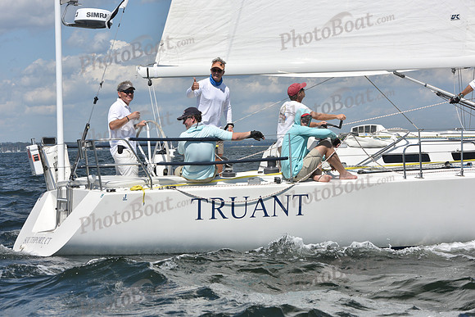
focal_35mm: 100
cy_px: 158
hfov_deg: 20.4
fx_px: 1320
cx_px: 238
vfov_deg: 13.7
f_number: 11
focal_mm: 100
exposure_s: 1/1250
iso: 320
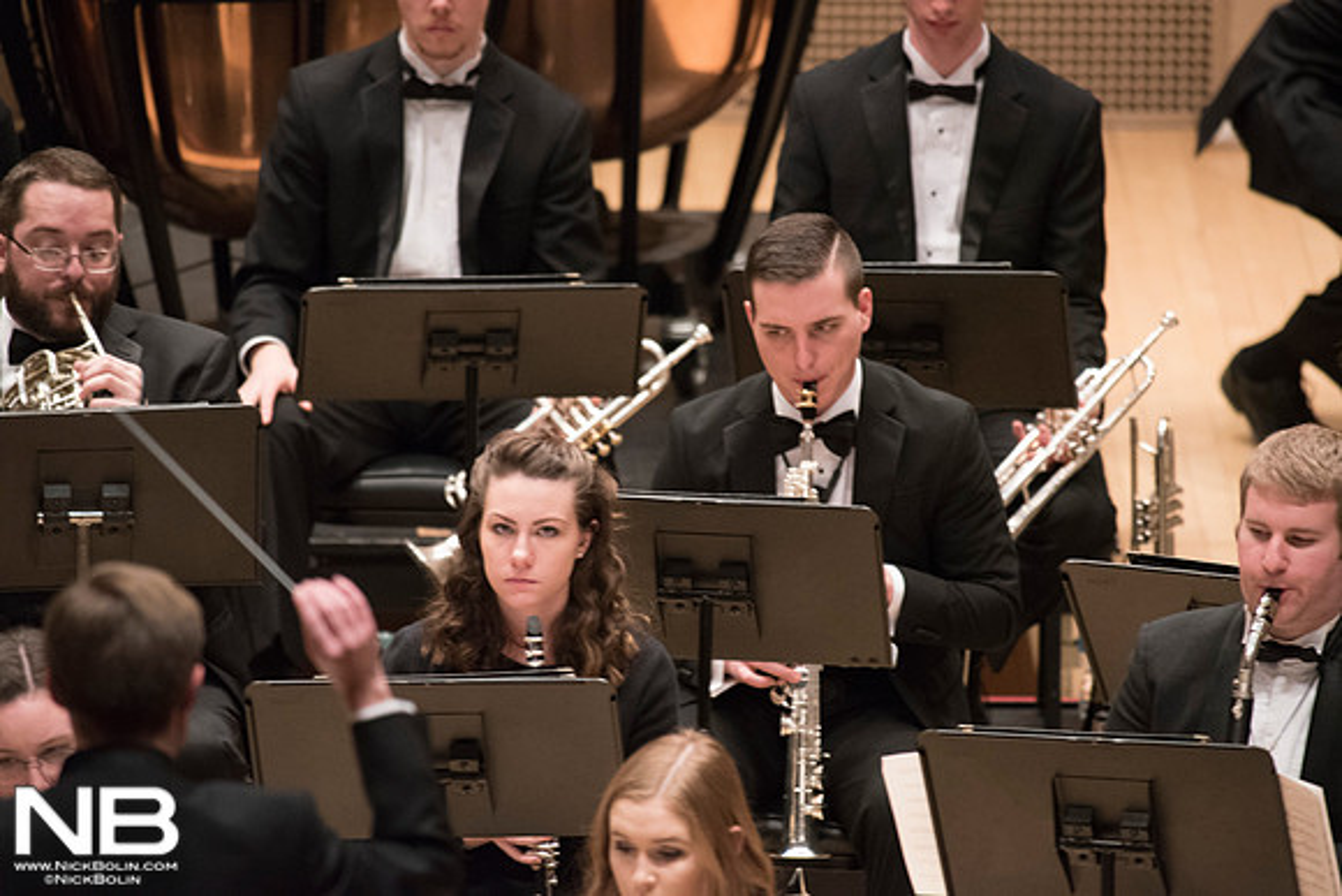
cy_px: 448
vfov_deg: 2.3
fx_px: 22371
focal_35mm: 600
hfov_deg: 3.4
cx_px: 671
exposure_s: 1/125
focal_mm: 600
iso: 6400
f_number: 5.6
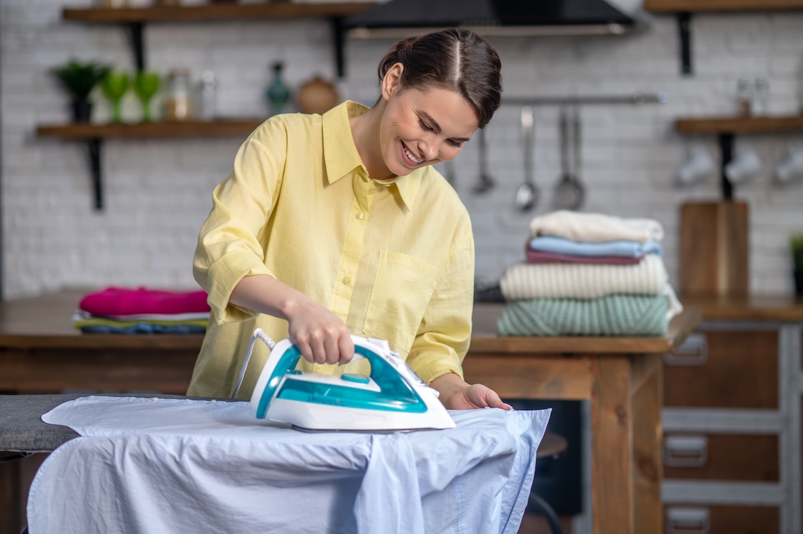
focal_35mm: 85
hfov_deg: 23.9
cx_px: 402
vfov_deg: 16.0
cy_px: 267
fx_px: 1894
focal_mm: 85
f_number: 2.2
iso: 320
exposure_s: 1/160
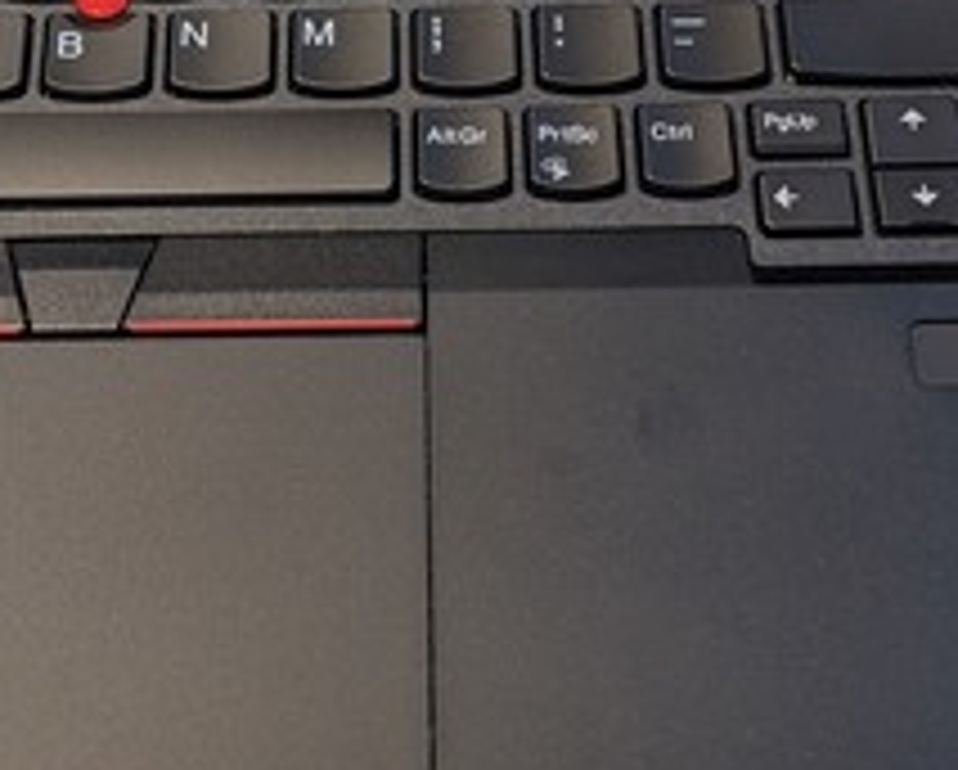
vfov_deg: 20.9
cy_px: 221
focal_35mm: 73
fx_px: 2073
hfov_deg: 26.0
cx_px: 441
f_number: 1.68
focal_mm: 6.9
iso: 159
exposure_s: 1/50
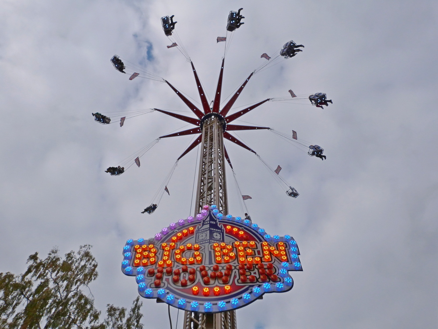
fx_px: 316
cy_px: 164
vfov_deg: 54.9
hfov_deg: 69.4
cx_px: 219
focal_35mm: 25
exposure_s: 1/640
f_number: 5.6
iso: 100
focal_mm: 4.5
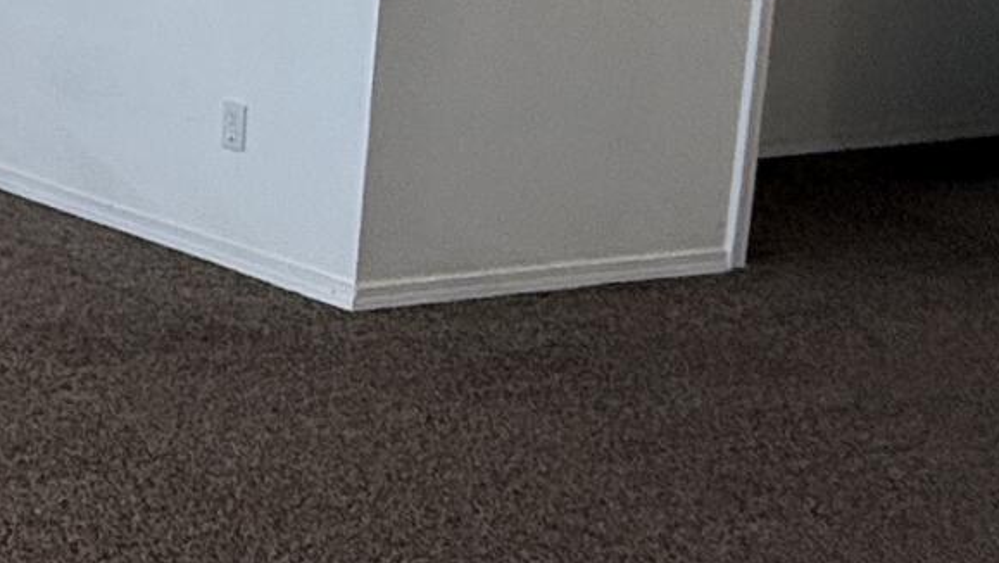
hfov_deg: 19.3
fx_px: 2093
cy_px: 36
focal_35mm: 79
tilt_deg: -7.8
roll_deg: +0.5
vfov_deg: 15.1
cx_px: -851
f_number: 2.2
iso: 64
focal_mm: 2.22
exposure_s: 1/112
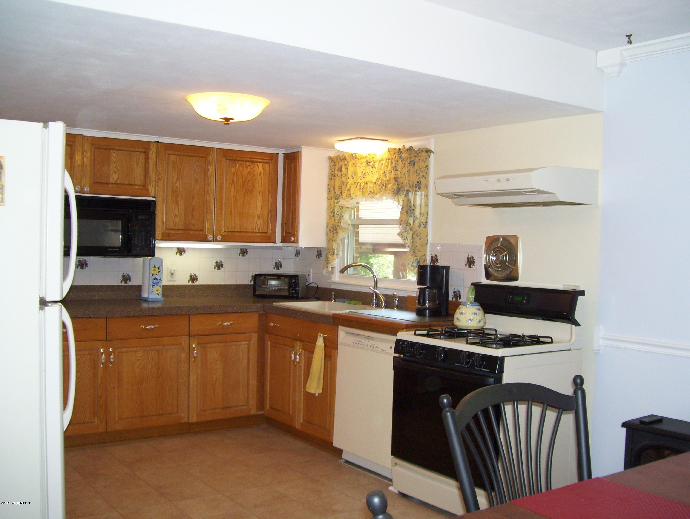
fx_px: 719
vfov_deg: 39.7
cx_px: 345
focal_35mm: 36
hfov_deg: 51.3
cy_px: 260
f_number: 2.7
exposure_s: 1/60
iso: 100
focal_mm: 6
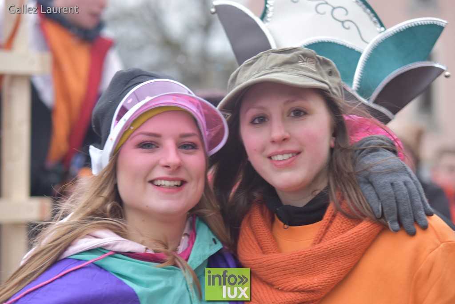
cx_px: 228
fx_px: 1517
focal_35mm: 120
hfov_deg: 17.1
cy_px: 152
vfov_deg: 11.4
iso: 320
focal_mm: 80
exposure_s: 1/200
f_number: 2.8
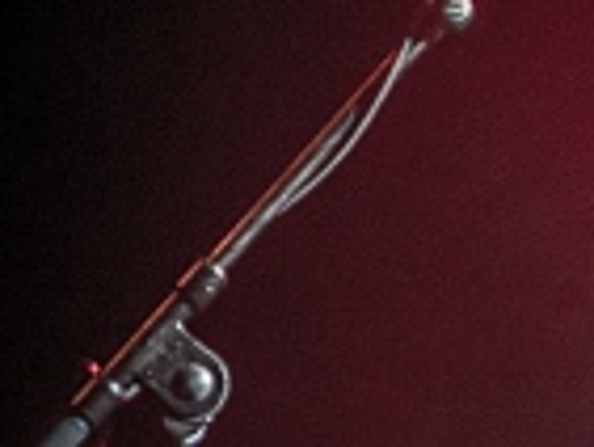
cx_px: 1205
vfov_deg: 4.3
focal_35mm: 344
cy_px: 432
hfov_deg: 5.6
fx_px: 5908
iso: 1600
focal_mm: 70
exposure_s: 1/80
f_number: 2.8
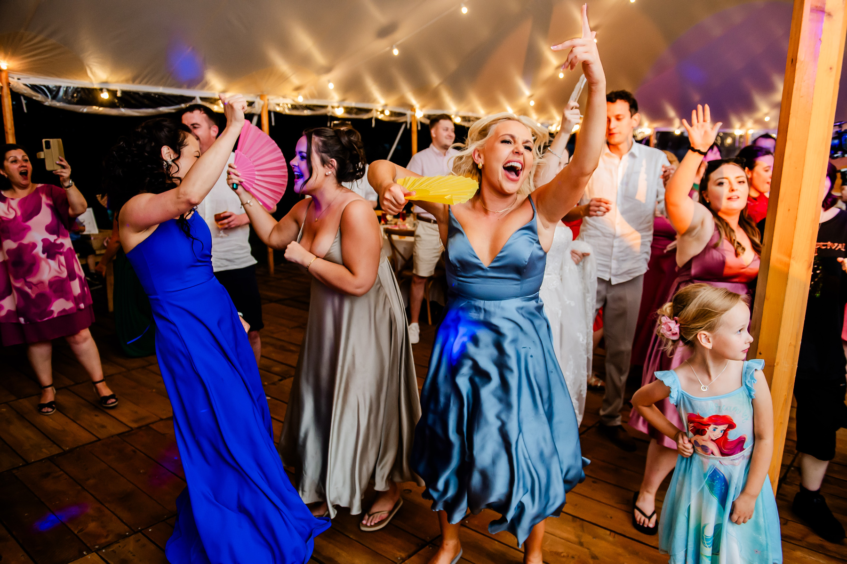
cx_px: 424
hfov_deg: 67.4
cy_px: 282
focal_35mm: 27
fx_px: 635
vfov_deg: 47.9
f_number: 3.5
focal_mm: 27
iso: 2500
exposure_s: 1/160
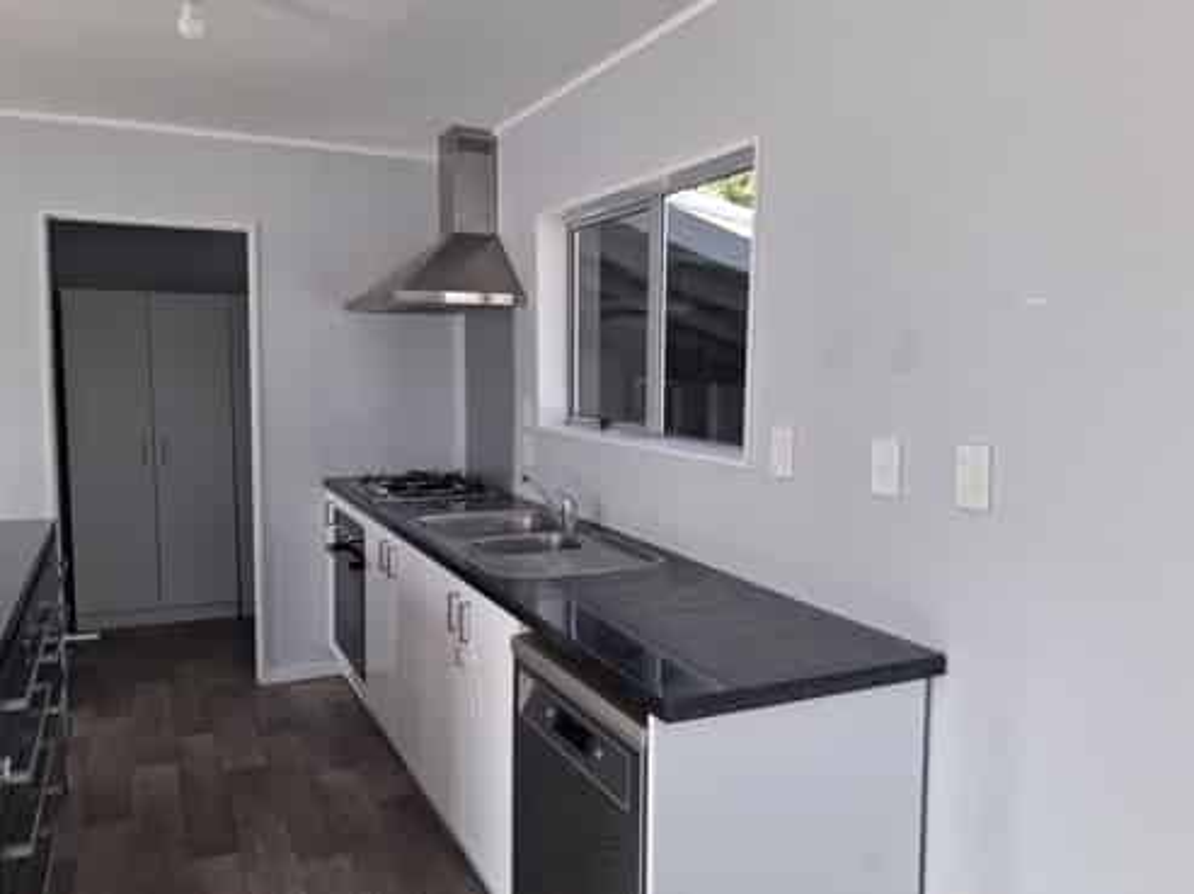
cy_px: 447
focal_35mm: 27
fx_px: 931
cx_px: 597
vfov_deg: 51.3
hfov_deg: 65.4
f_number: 1.8
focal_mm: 4
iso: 64
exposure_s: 1/100
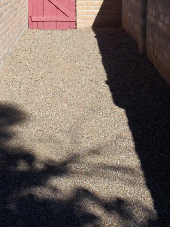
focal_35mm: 104
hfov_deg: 14.2
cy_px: 1
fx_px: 681
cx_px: 44
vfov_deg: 18.4
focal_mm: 34
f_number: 14
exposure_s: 1/250
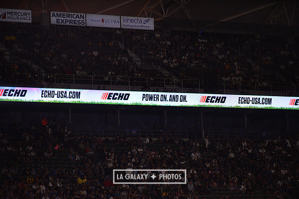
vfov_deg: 7.6
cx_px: 150
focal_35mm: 180
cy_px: 100
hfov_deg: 11.4
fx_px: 1495
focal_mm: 180
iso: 1600
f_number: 2.8
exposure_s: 1/3200
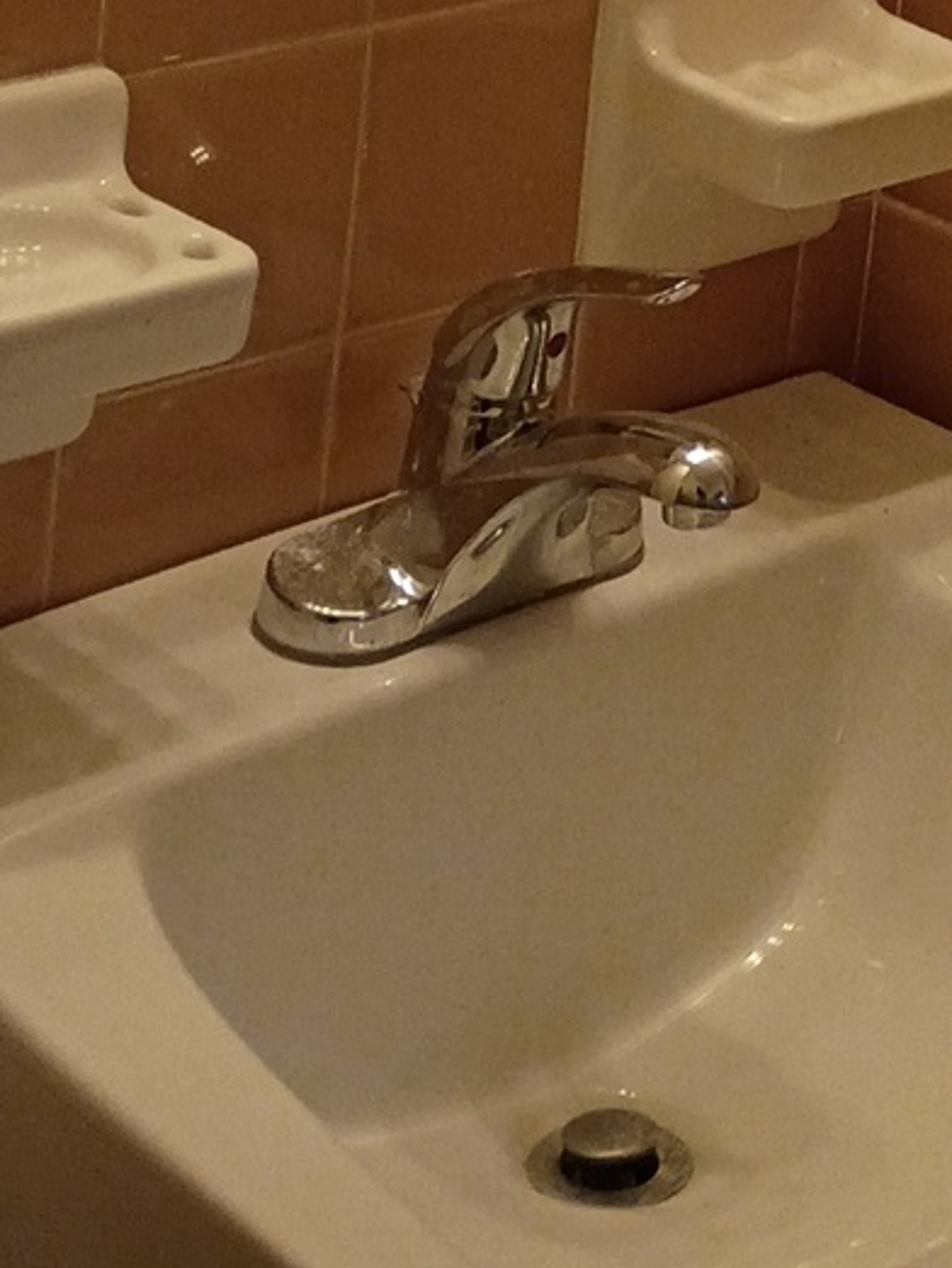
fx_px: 4690
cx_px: 1535
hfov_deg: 11.0
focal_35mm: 128
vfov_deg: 14.1
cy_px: -792
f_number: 1.8
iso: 254
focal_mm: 4.27
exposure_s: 1/60
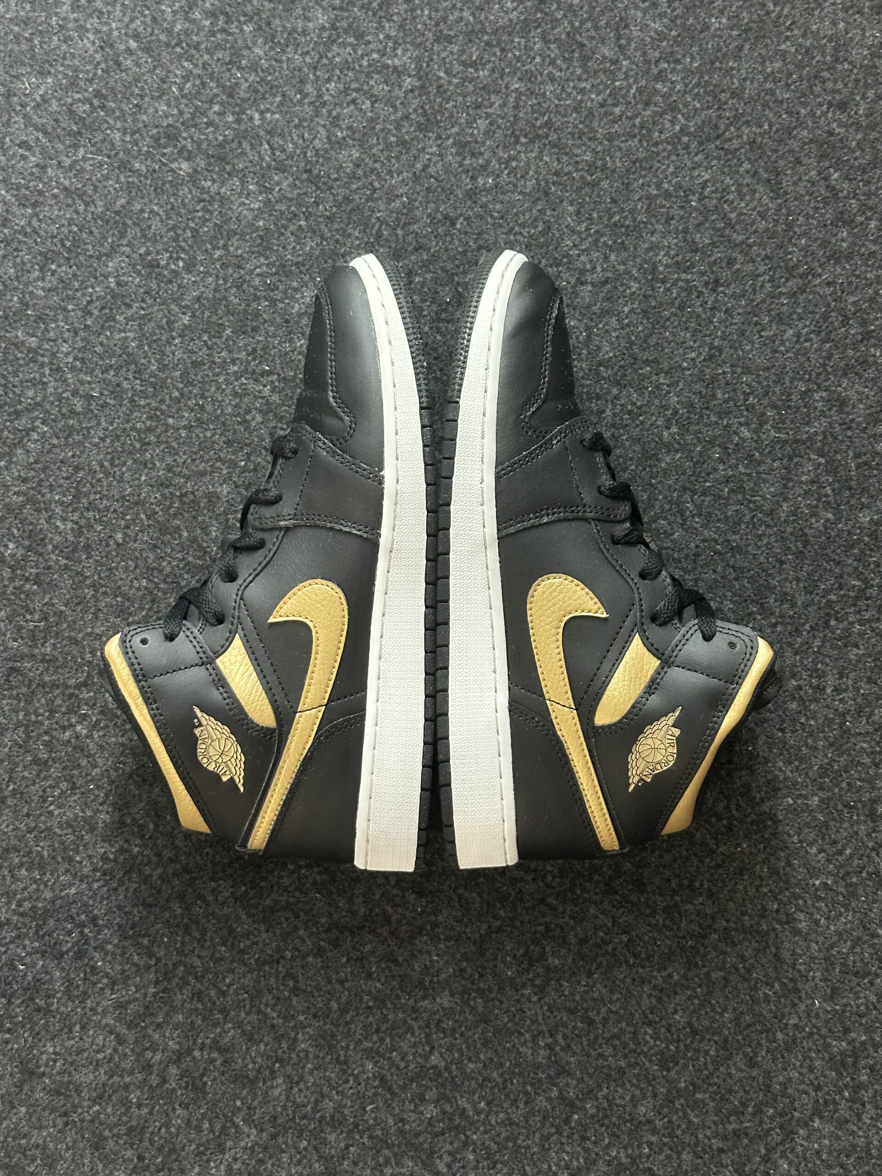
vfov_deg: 39.7
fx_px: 1631
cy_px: 588
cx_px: 441
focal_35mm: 48
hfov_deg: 30.3
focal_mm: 6.86
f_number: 1.78
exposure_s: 1/34
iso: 500
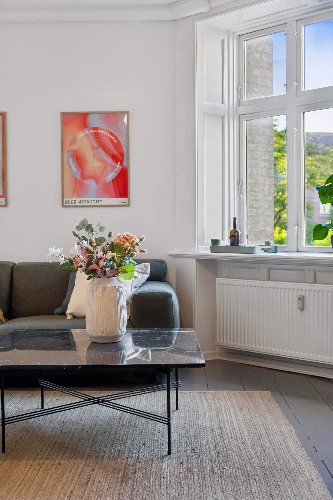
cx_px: 166
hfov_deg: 28.1
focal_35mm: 48
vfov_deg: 41.1
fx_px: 666
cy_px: 250
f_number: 4
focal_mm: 32
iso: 200
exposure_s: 1/30
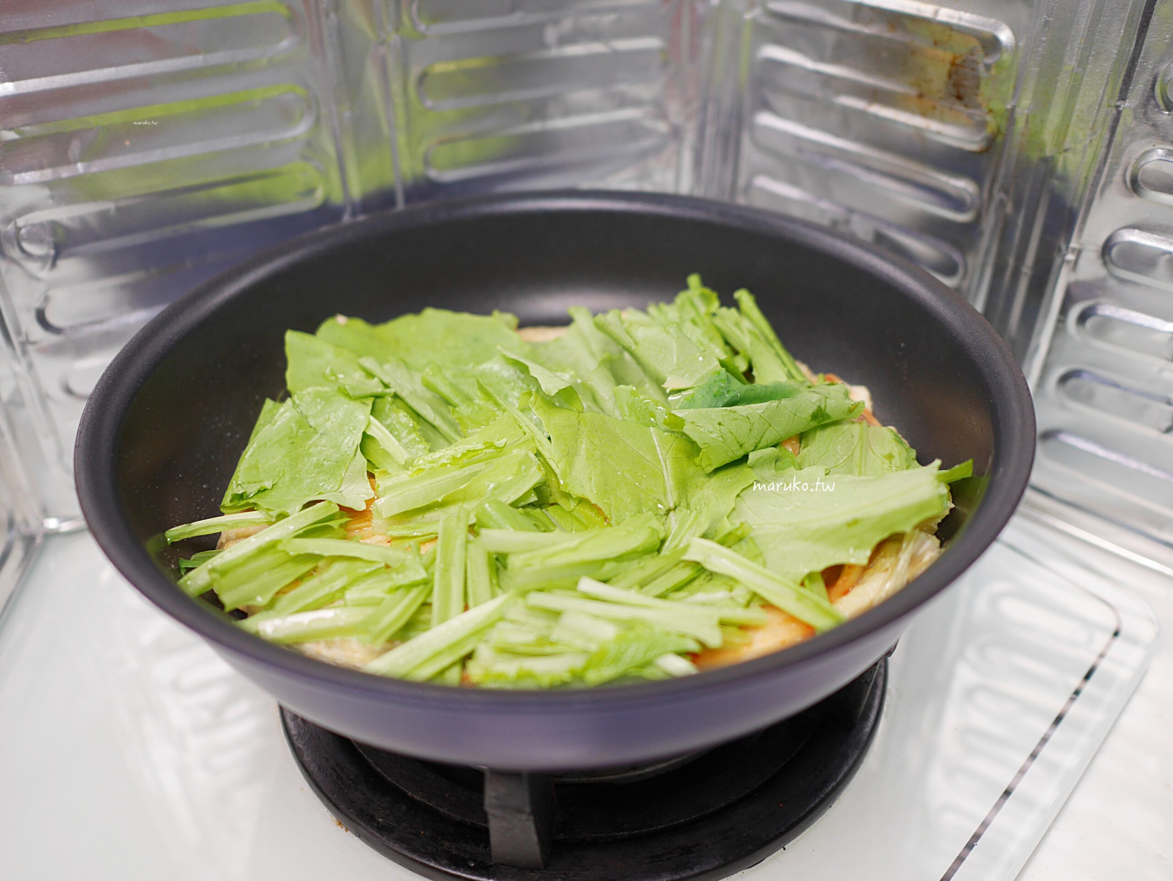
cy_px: 440
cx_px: 586
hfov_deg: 59.9
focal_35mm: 30
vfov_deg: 46.8
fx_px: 1017
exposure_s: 1/100
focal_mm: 15
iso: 200
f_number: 1.8
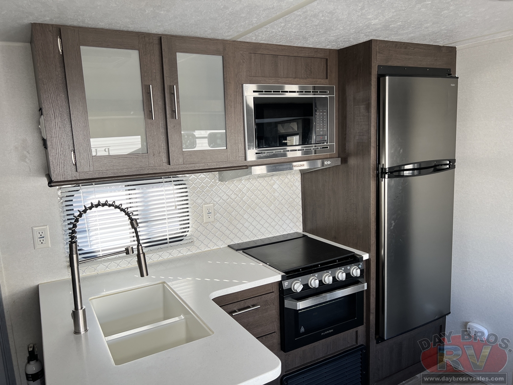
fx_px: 385
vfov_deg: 53.1
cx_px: 256
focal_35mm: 26
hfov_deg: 67.3
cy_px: 192
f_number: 1.5
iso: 40
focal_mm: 5.7
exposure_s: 1/152
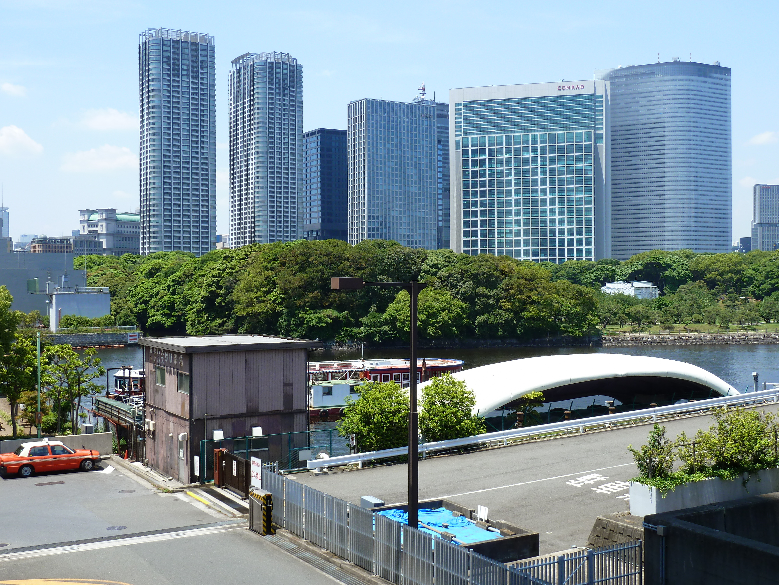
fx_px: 945
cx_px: 390
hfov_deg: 44.8
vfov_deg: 34.3
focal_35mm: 42
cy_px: 292
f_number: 4
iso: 80
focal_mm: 6.9
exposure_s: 1/400
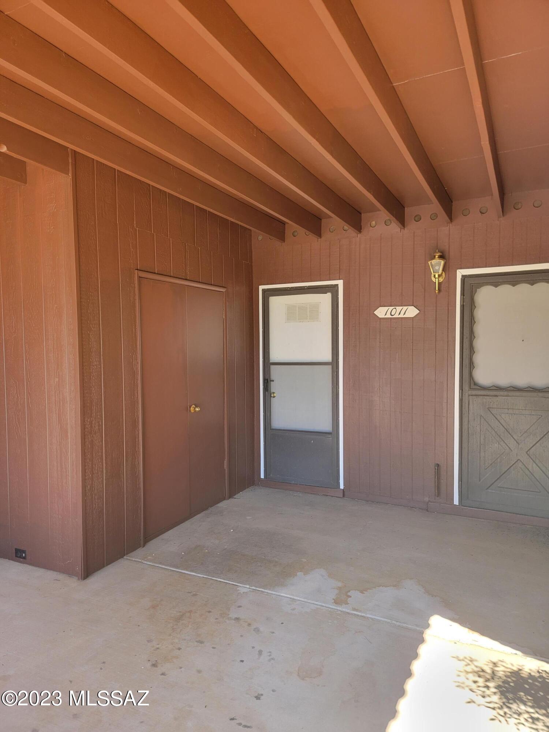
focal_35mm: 24
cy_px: 366
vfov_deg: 71.6
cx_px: 274
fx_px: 508
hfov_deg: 56.8
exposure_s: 1/120
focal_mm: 6.7
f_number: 1.8
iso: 50
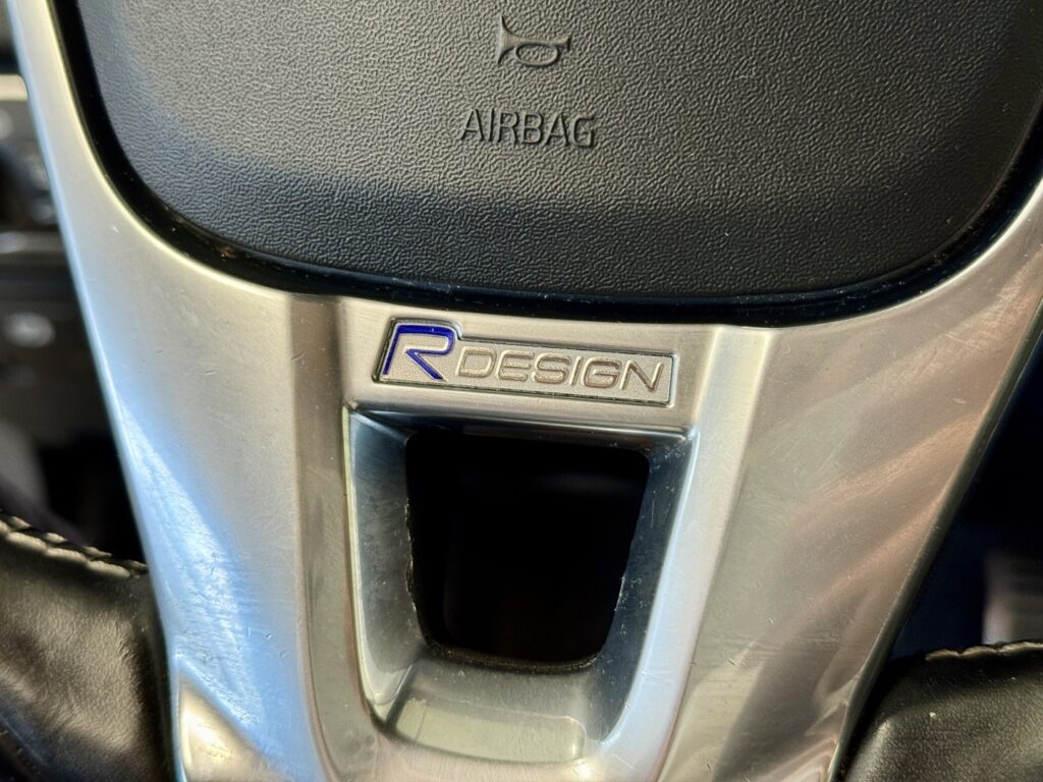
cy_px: 391
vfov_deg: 30.3
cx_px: 522
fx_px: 1446
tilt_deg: -26.7
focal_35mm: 48
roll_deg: +0.7
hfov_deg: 39.7
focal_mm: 6.76
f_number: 1.78
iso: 160
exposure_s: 1/54
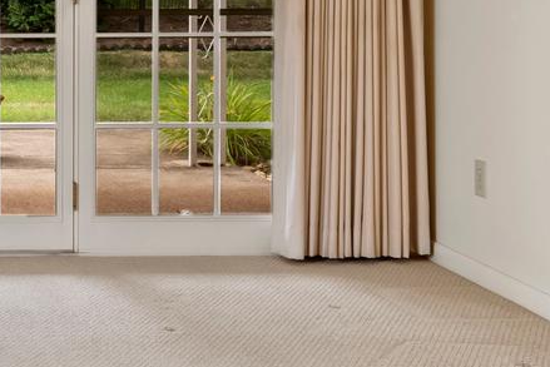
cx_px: -130
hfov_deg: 22.1
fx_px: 1284
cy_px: -32
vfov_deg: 15.8
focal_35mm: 84
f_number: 8
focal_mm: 18
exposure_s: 1/13
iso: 500
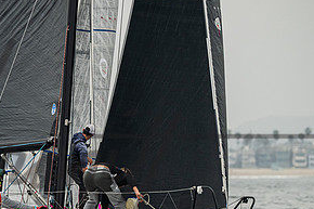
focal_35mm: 611
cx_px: 78
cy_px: 151
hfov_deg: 3.4
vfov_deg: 2.2
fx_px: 5326
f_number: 5
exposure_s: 1/4000
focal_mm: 260
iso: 400
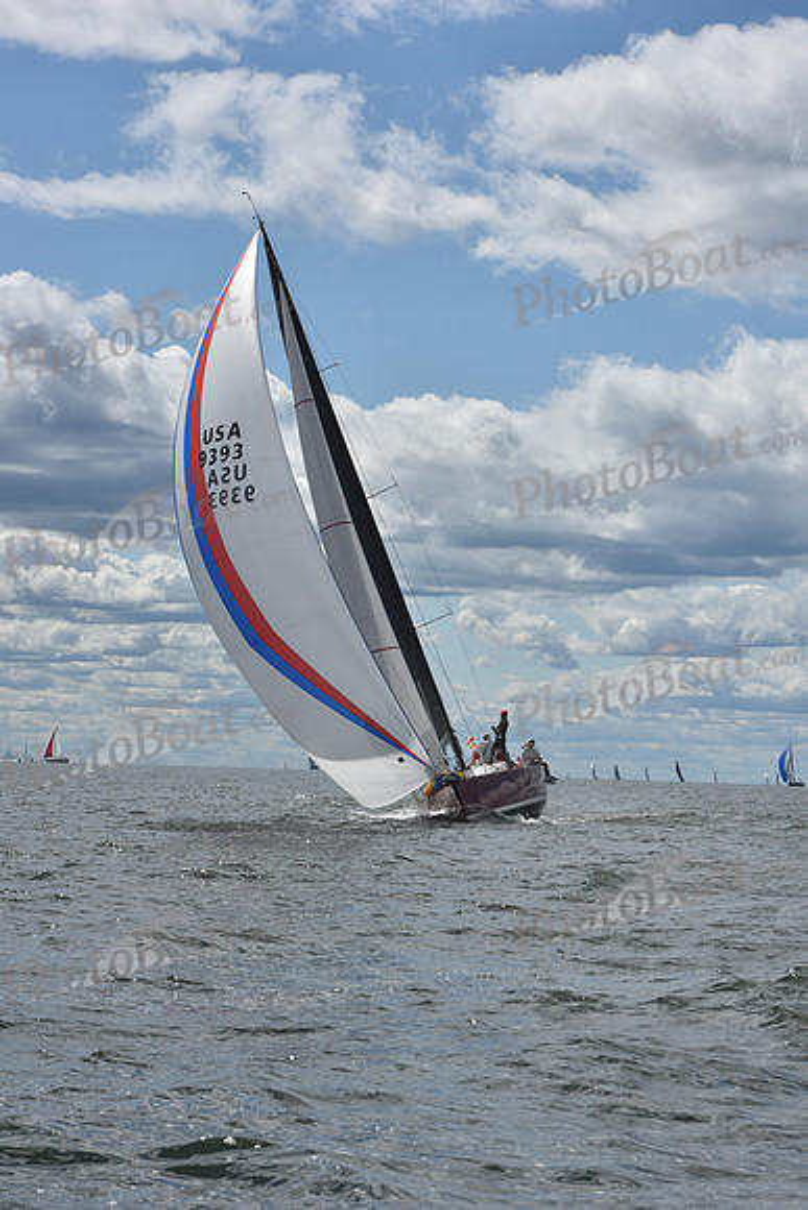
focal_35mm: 100
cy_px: 605
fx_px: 3364
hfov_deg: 13.7
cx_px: 404
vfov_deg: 20.4
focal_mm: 100
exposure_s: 1/800
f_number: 13
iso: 250
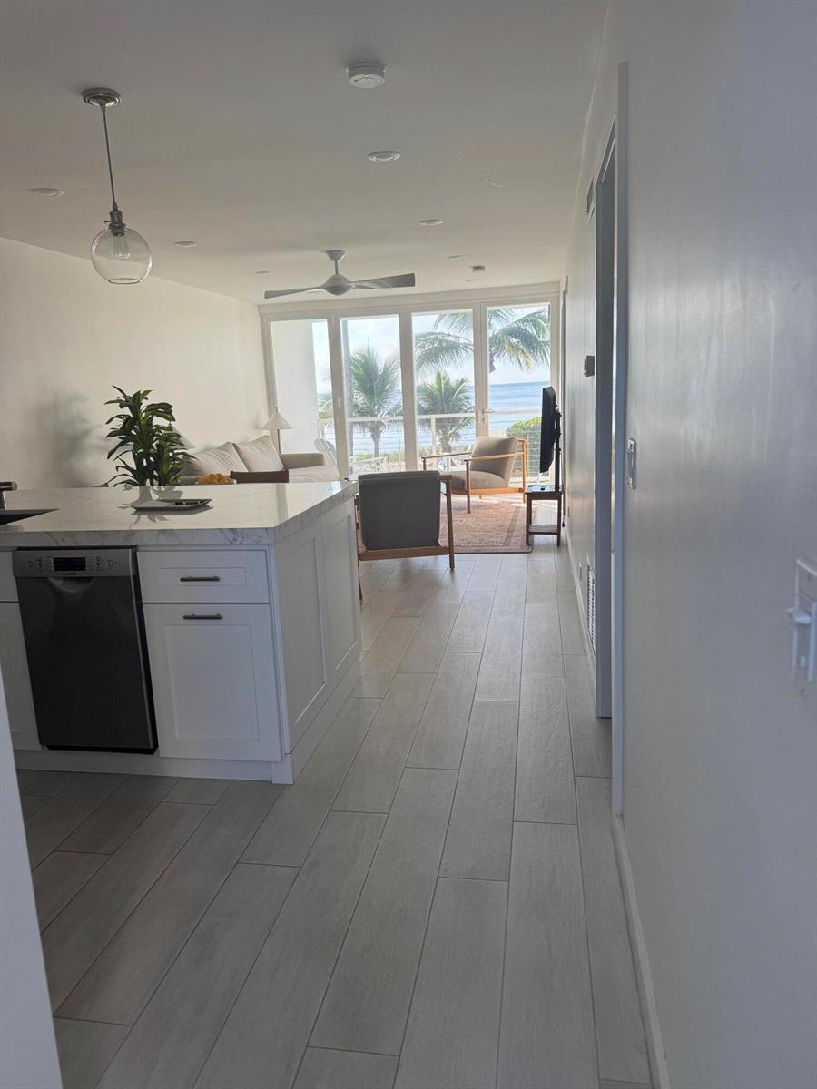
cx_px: 408
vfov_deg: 71.6
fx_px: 755
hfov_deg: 56.8
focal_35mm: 24
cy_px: 544
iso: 80
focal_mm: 6.76
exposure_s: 1/299
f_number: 1.78
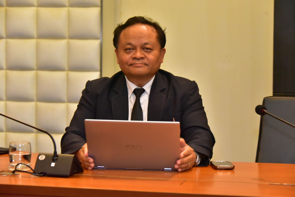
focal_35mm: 90
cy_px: 98
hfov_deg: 22.6
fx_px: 738
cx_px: 148
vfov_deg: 15.2
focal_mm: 90
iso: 8000
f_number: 5.3
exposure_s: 1/160
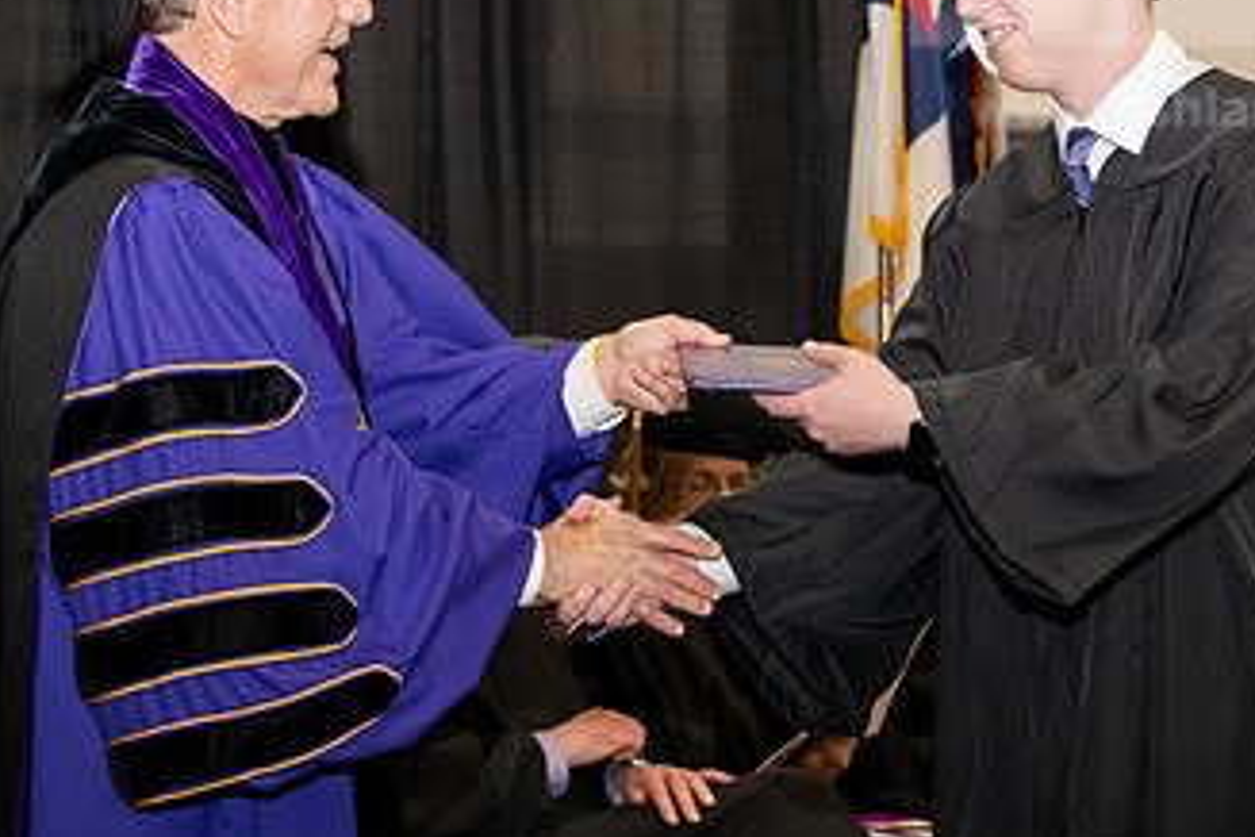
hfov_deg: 16.5
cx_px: 794
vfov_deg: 11.0
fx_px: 4322
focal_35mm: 124
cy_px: 190
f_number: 5.6
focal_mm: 70
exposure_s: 1/200
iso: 2500
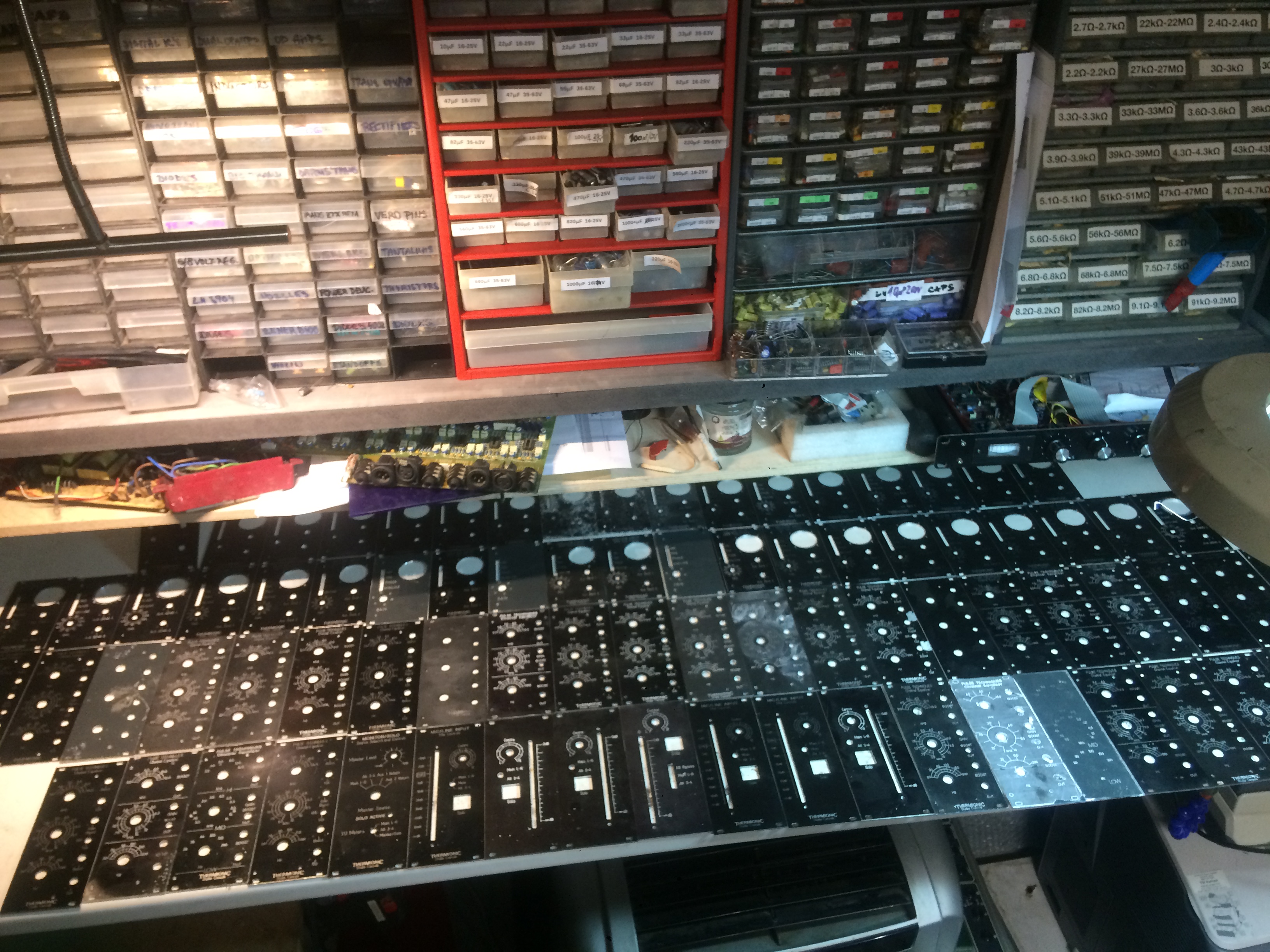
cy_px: 476
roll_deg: +1.3
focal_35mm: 29
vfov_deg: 48.2
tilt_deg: -33.4
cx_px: 635
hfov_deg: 61.7
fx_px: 1064
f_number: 2.2
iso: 200
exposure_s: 1/33
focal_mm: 4.15
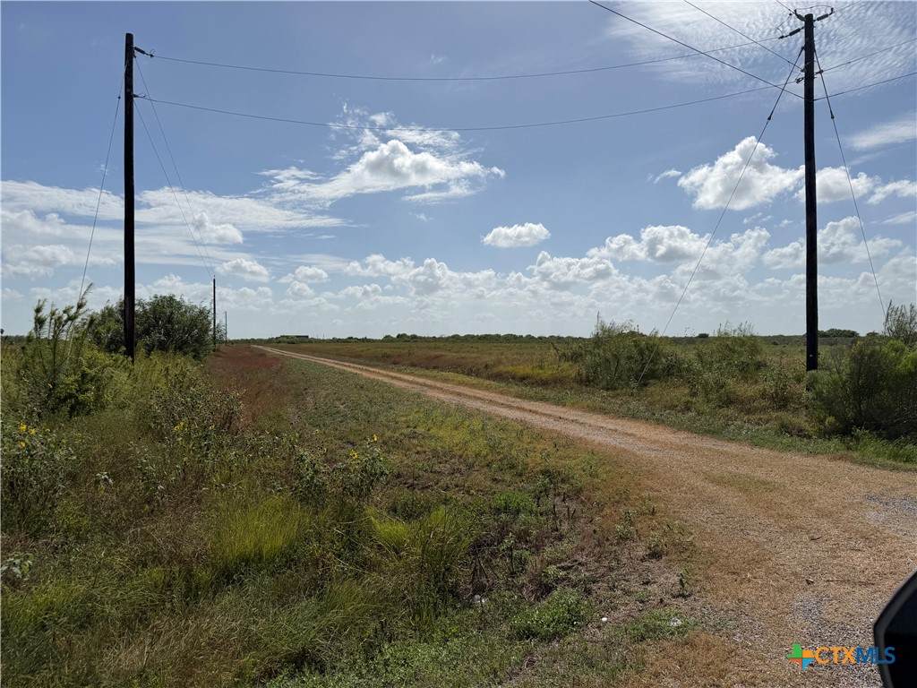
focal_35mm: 24
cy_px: 344
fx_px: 636
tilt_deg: -1.7
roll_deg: +0.6
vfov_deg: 56.8
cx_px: 458
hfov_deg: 71.6
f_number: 1.78
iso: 100
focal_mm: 6.76
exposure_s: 1/17544
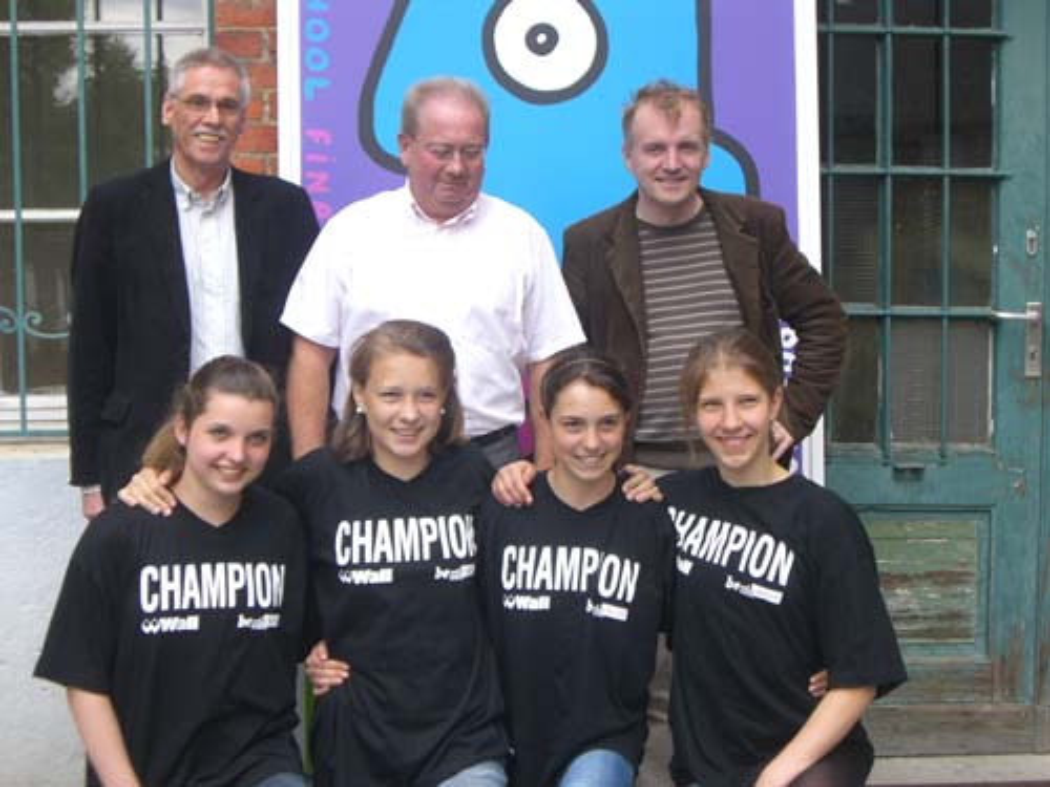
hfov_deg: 29.4
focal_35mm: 66
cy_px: 394
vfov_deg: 22.3
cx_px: 525
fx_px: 2002
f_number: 3.6
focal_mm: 10.7
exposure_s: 1/160
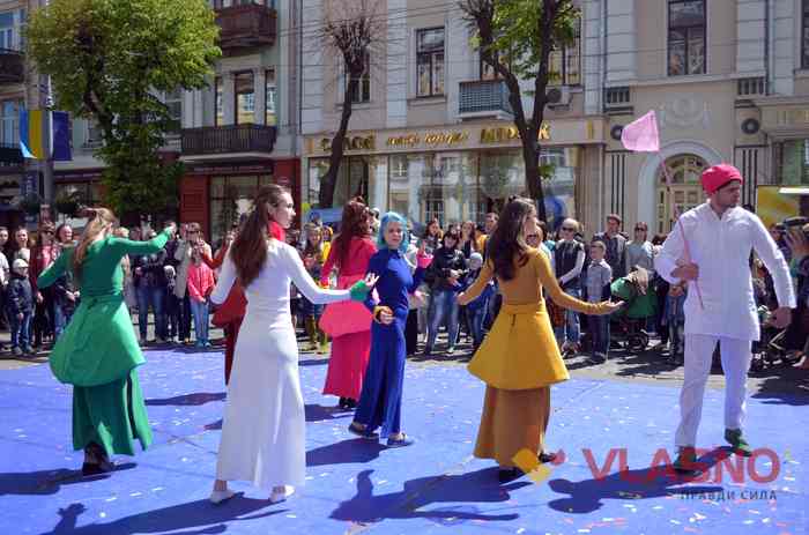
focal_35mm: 33
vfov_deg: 39.8
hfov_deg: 57.3
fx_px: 740
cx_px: 404
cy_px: 268
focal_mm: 22
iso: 100
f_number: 4
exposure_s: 1/640
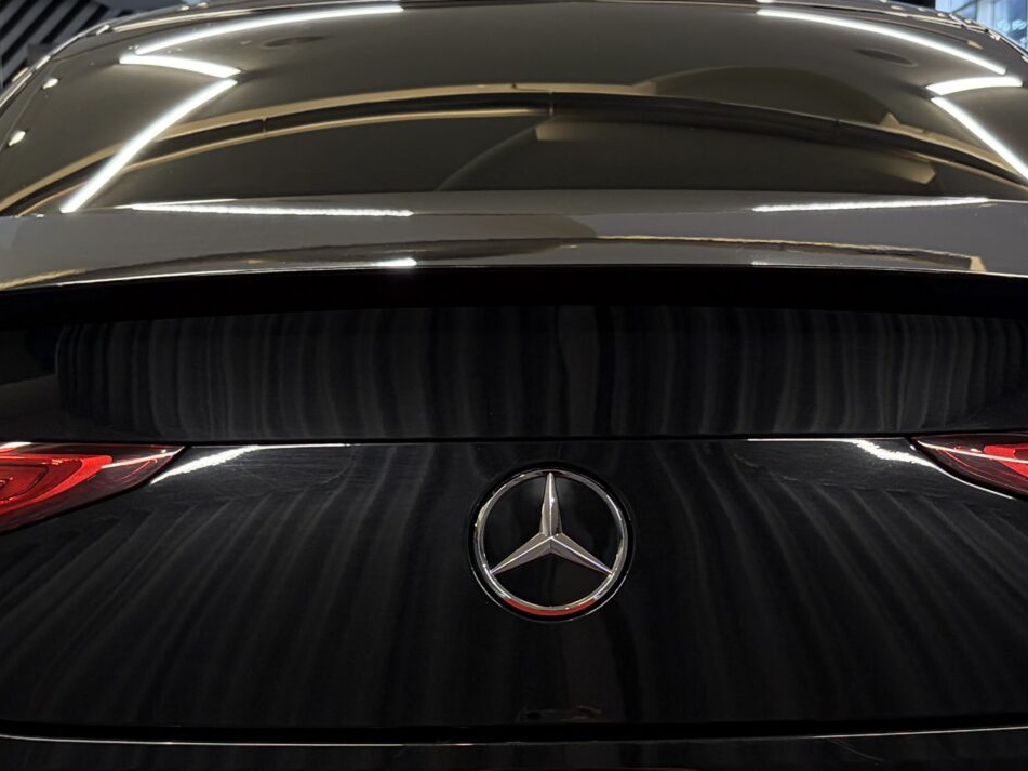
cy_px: 562
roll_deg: +0.9
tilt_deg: -9.5
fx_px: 2079
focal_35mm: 70
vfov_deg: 20.9
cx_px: 555
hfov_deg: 27.8
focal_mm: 5.96
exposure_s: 1/100
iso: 200
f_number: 1.6
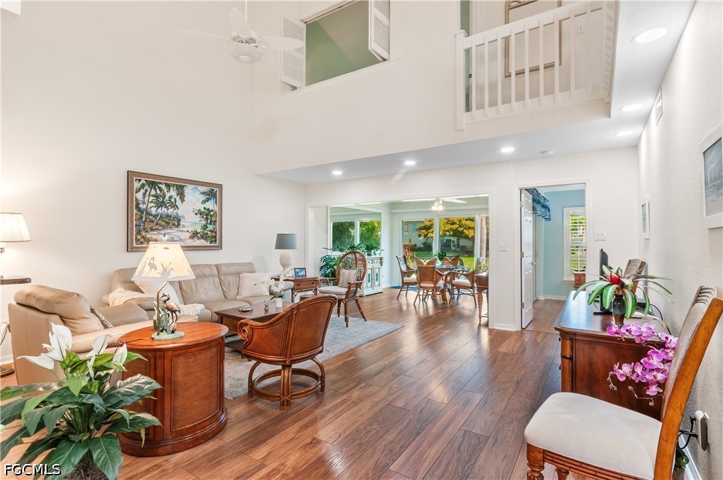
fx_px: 346
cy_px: 240
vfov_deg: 69.5
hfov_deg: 92.5
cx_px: 362
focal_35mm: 17
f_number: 8
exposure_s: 1/3
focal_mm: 11.5
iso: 200
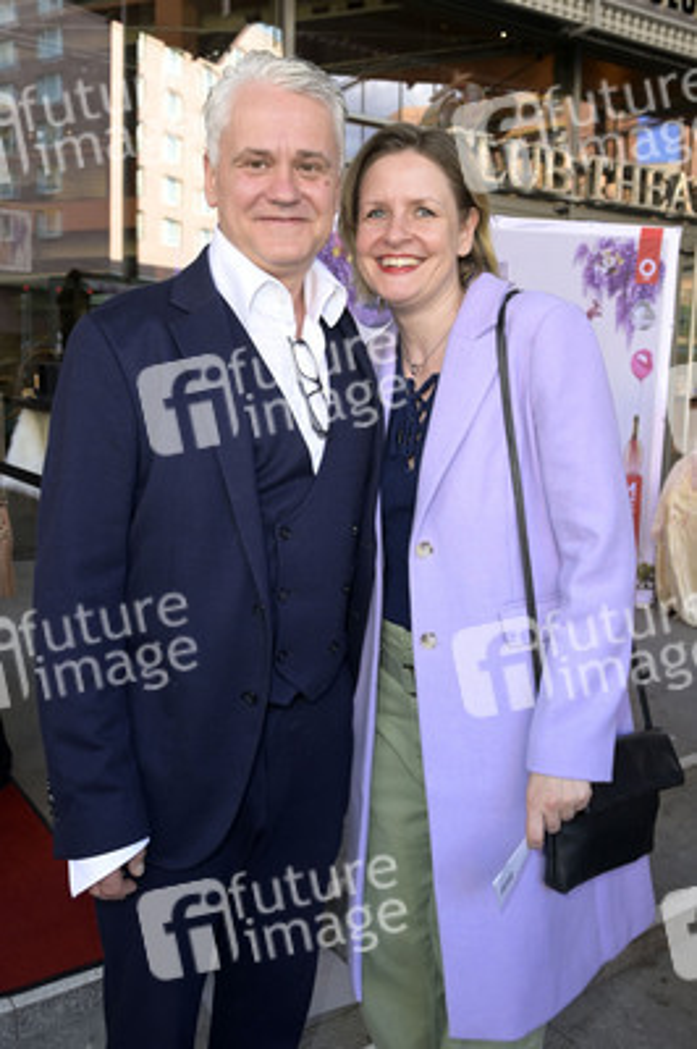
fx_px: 902
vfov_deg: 60.3
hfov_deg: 42.3
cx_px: 348
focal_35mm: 31
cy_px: 524
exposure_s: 1/80
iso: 500
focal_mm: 31
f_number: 5.6
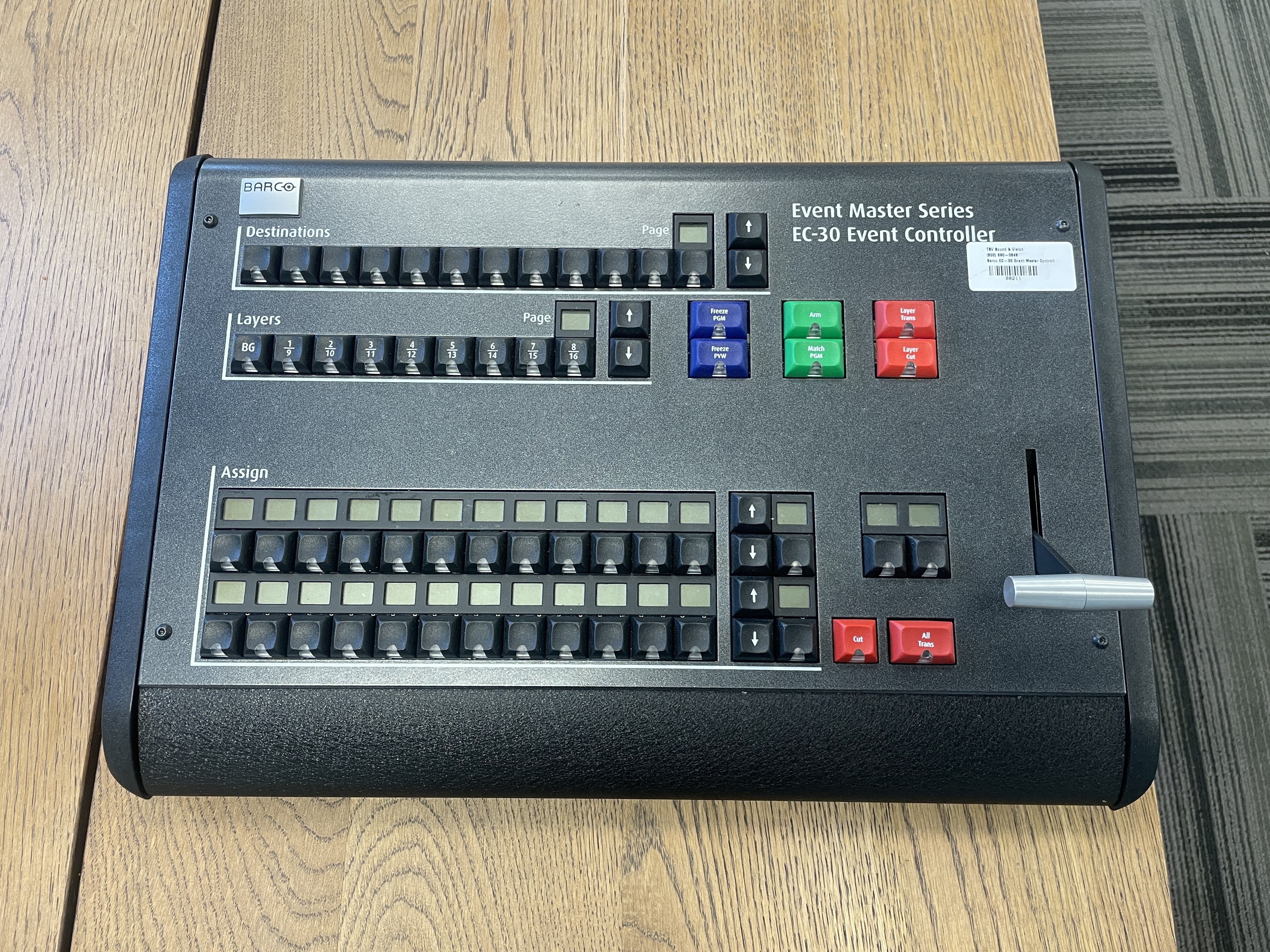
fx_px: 954
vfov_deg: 53.1
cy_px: 476
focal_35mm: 26
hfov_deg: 67.3
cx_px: 635
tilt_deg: -73.2
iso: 125
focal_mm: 4.2
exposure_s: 1/60
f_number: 1.6
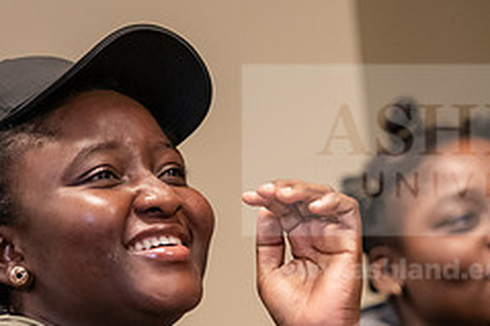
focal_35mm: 316
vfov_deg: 4.3
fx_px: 4298
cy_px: 313
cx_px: 180
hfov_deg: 6.5
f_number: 2.8
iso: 2500
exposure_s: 1/200
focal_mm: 130
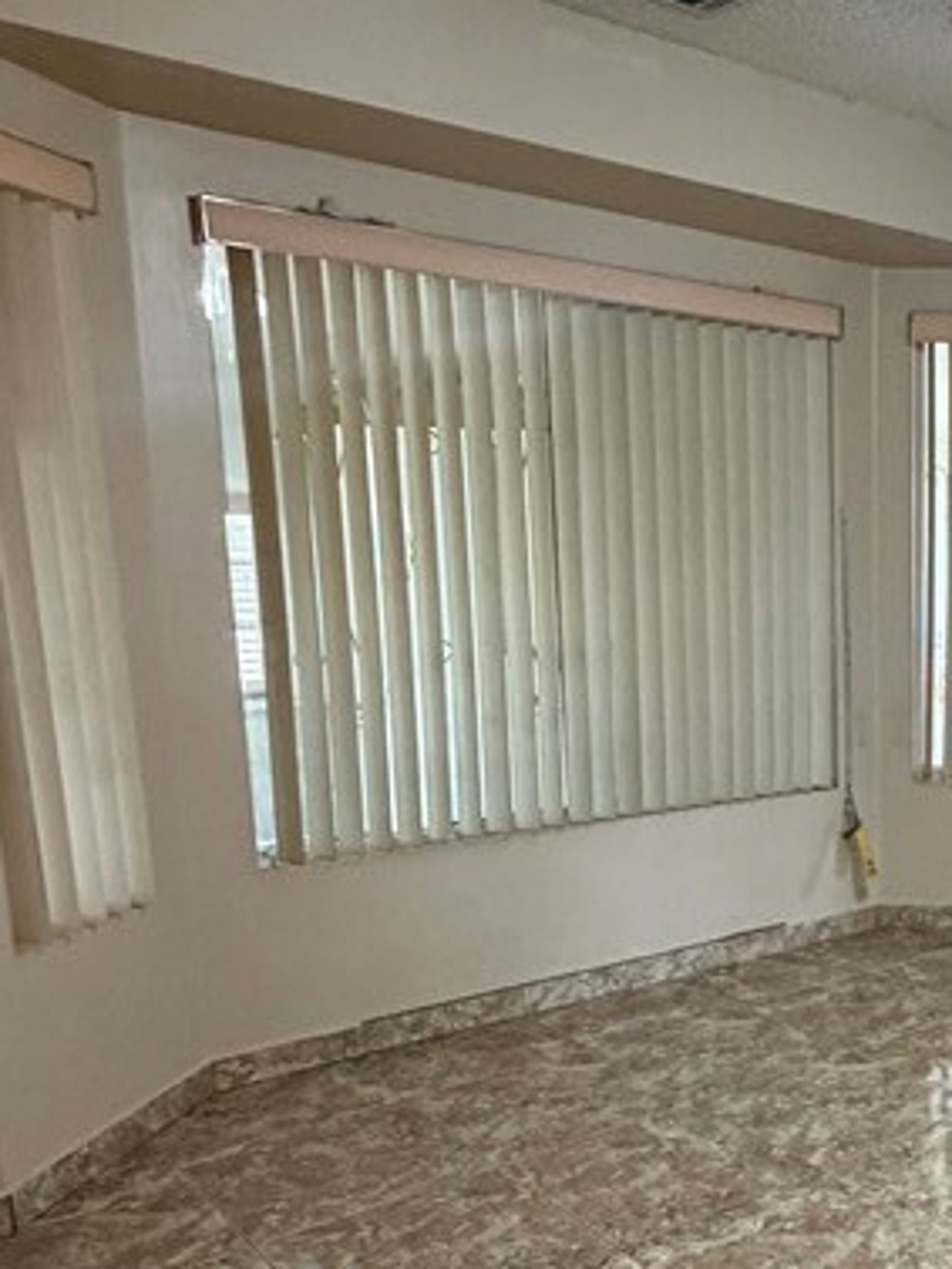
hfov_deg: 33.4
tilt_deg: -11.5
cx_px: 1019
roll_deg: -0.6
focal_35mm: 38
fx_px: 1393
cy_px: 828
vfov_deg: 48.3
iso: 640
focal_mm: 2.22
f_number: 2.2
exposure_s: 1/60
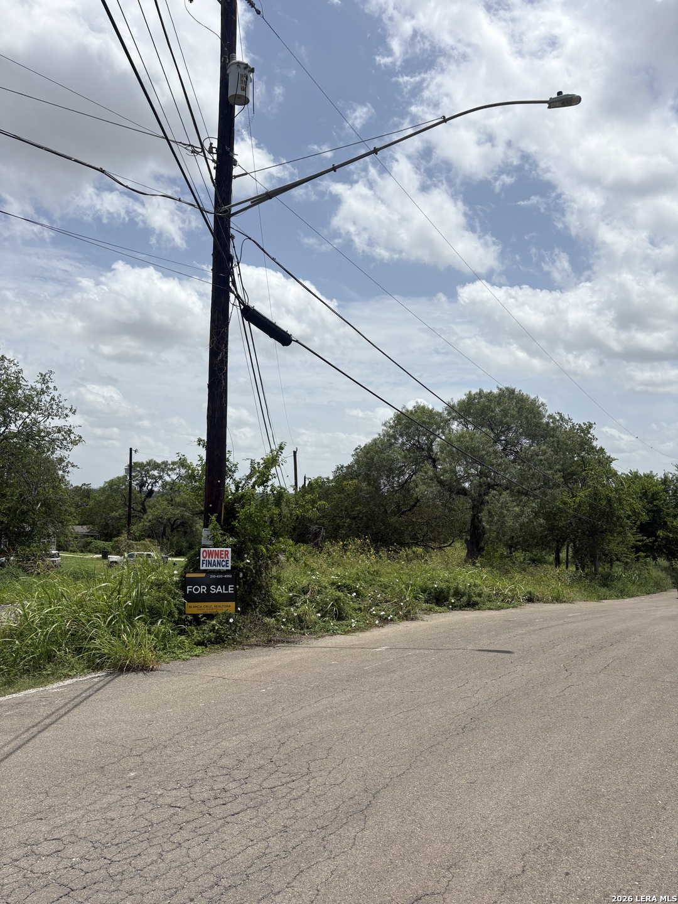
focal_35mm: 26
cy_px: 452
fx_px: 679
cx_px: 339
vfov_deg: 67.3
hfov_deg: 53.1
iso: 50
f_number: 1.6
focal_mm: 5.96
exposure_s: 1/7813
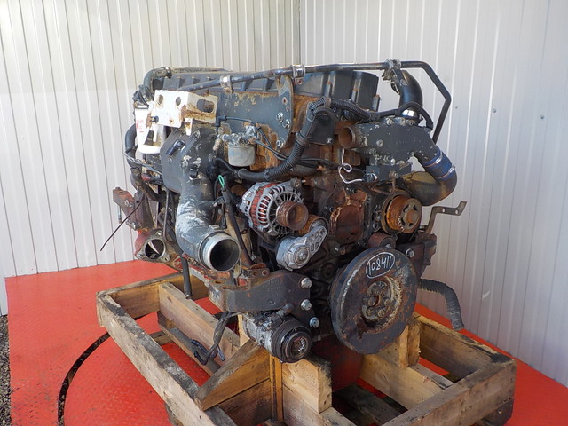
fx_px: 492
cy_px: 213
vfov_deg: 46.8
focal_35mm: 30
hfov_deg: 60.0
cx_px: 284
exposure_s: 1/40
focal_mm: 4.1
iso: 125
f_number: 3.3
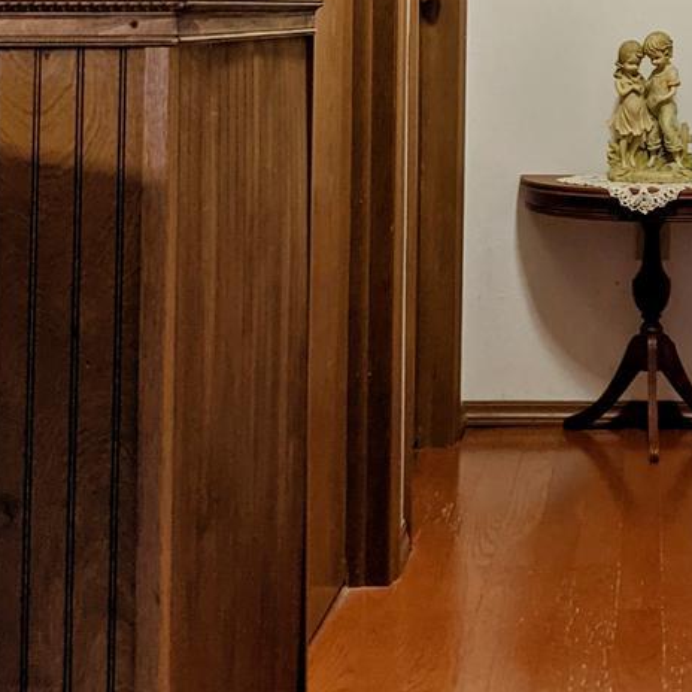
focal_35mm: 79
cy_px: -72
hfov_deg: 21.0
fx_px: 1787
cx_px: 730
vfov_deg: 20.8
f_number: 1.73
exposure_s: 1/24
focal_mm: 4.38
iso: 80
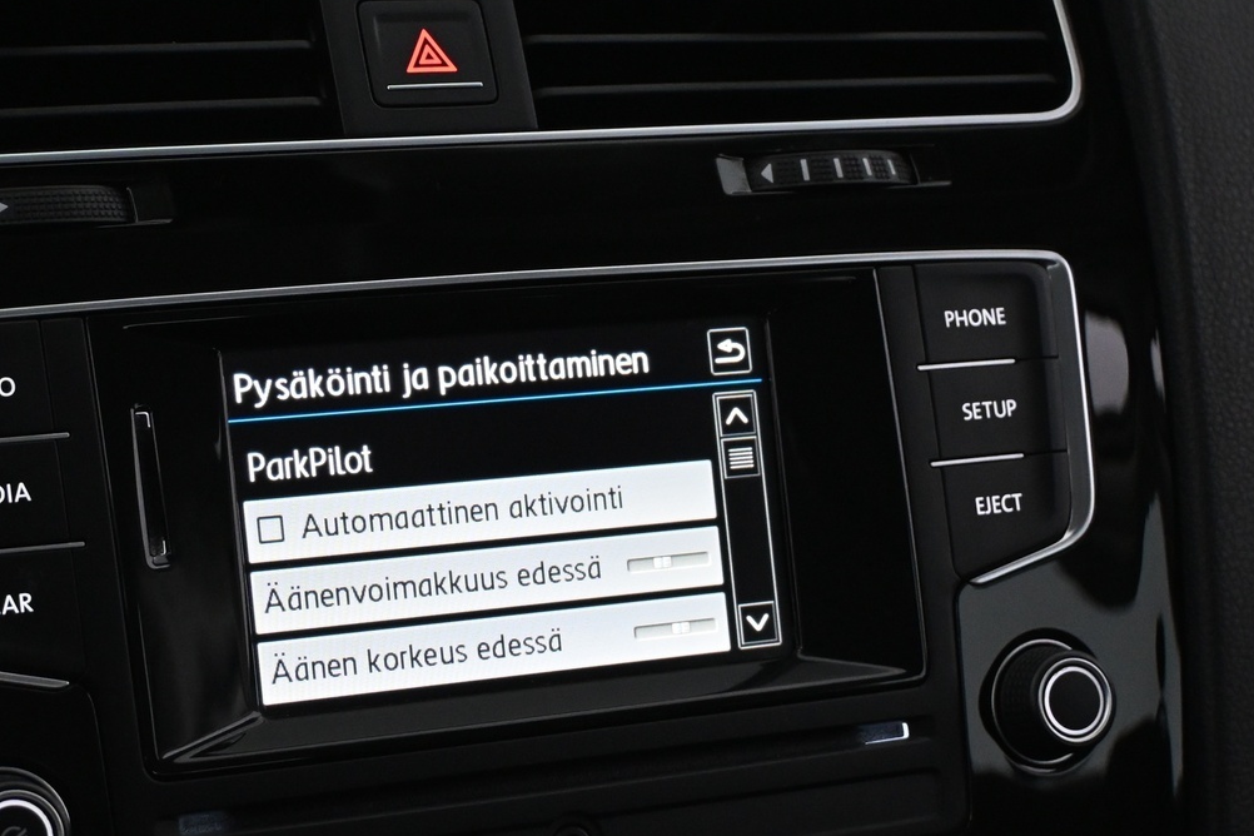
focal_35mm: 76
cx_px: 484
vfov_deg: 17.8
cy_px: 498
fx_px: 2661
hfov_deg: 26.4
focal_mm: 31.5
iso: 3200
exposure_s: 1/60
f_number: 5
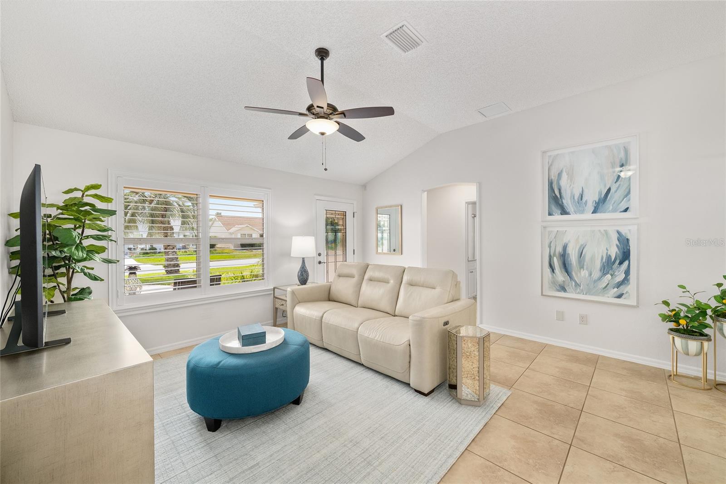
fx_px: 282
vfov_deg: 81.2
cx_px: 363
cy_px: 242
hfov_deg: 104.3
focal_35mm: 14
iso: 400
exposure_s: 1/40
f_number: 8
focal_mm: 14
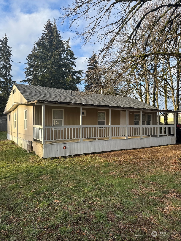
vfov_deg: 71.6
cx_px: 90
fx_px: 167
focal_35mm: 24
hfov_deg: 56.8
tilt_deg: +0.6
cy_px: 120
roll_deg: +1.9
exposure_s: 1/1193
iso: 80
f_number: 1.78
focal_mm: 6.76
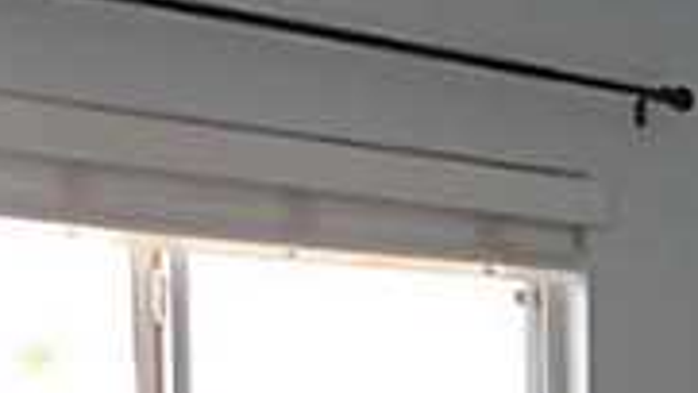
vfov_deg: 8.8
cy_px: 932
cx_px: 1030
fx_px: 2315
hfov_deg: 15.8
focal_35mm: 125
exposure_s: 1/50
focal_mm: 4.7
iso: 80
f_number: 3.4
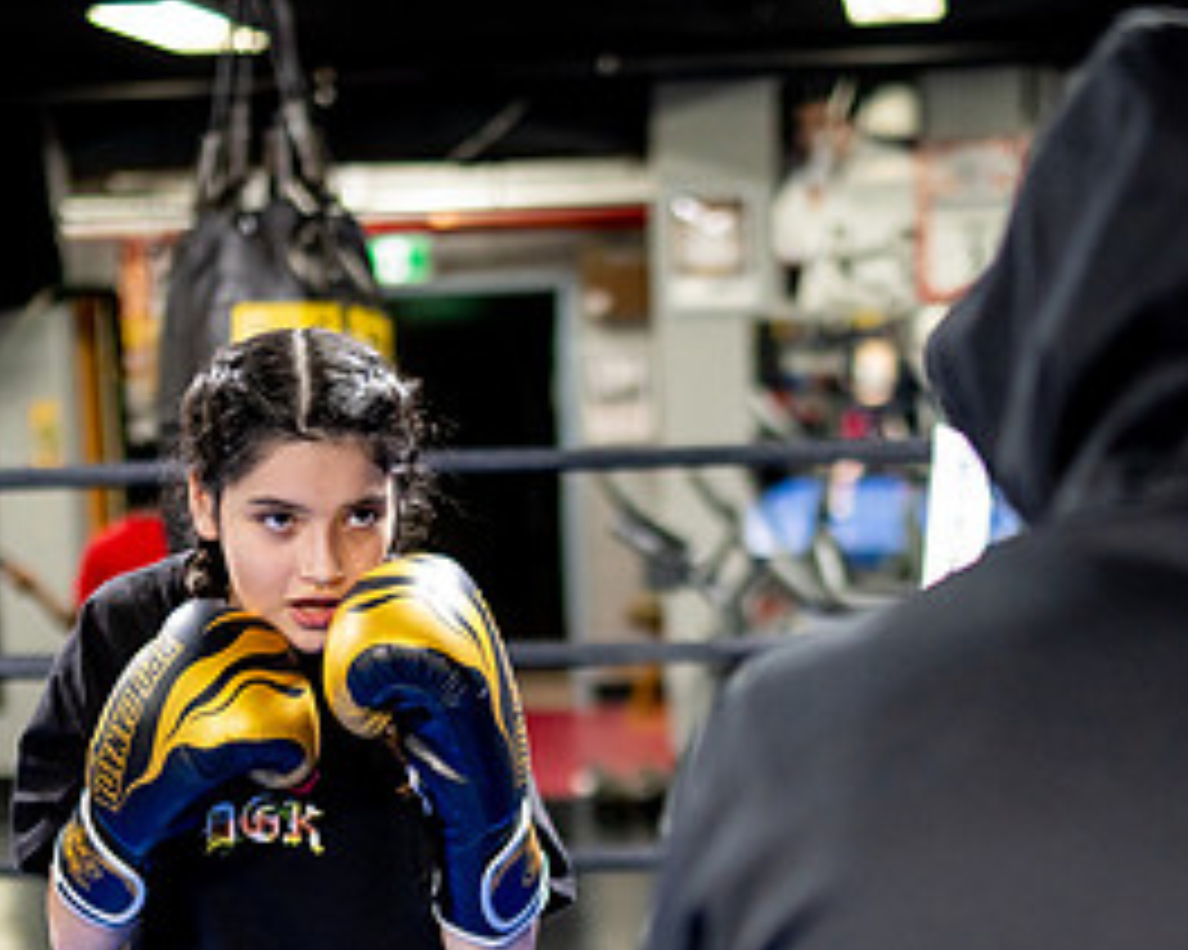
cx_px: 649
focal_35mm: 85
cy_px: 928
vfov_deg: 17.7
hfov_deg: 22.5
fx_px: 2988
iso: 1600
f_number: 1.4
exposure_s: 1/500
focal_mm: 35
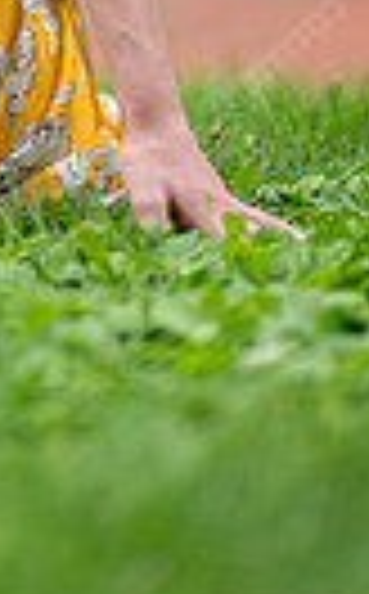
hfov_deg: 4.4
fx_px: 4784
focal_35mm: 296
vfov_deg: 7.0
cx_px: -234
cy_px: -342
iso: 80
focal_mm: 85
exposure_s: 1/800
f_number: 1.3
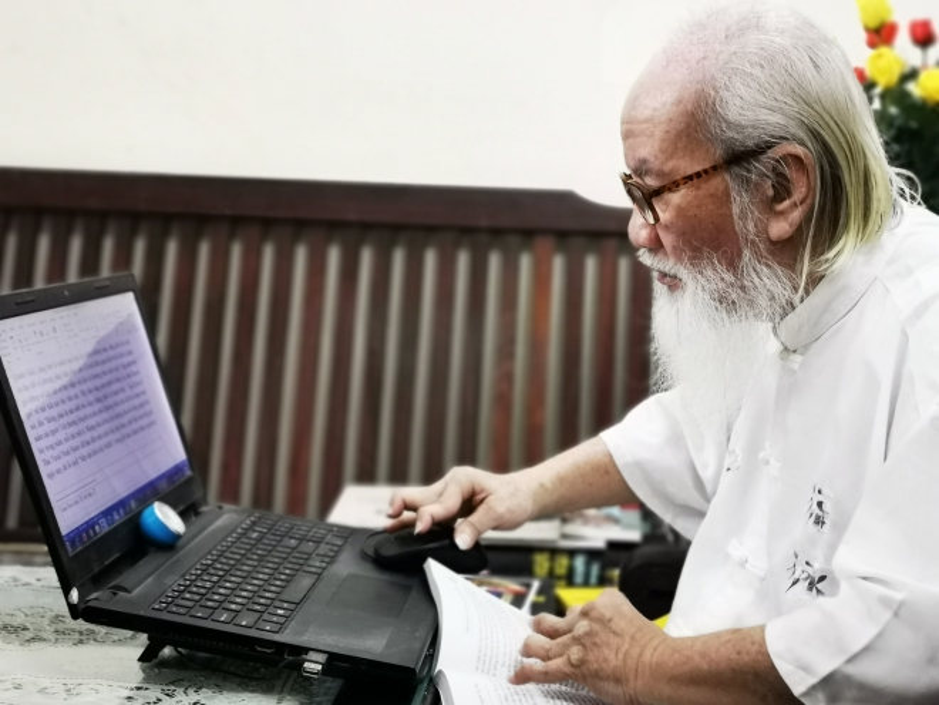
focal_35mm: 54
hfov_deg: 35.5
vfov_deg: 27.0
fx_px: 1465
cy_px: 352
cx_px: 470
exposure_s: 1/40
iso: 250
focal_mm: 5.56
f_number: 4
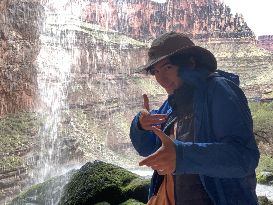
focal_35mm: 52
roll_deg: -1.0
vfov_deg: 28.0
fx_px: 410
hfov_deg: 36.8
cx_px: 136
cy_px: 102
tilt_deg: +6.0
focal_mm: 6
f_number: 2.4
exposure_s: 1/122
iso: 50
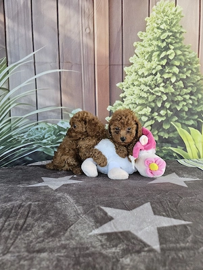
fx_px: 180
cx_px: 102
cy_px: 135
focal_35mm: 23
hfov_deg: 58.9
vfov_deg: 73.9
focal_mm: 6.3
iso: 32
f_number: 1.7
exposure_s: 1/182
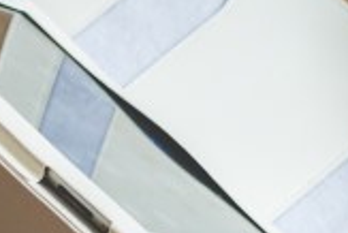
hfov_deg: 5.6
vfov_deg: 3.9
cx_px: 954
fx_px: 3406
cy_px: 118
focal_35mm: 352
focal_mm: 50
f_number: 2.8
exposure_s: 1/800
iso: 640
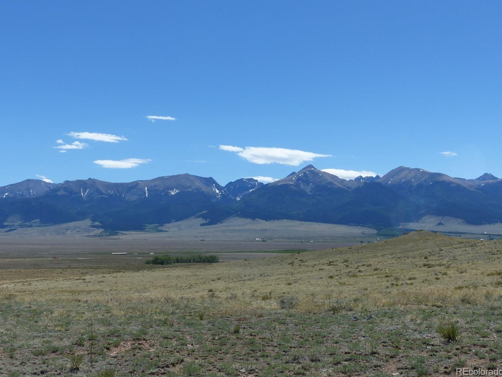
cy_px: 186
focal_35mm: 48
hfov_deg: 39.7
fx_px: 696
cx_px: 252
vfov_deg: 30.3
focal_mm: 8.4
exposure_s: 1/1300
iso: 100
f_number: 4
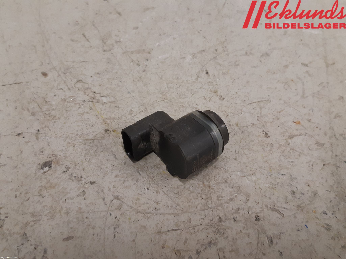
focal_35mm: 26
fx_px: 260
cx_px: 173
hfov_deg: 67.3
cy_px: 130
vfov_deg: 53.1
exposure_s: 1/50
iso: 200
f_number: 1.7
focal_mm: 3.93
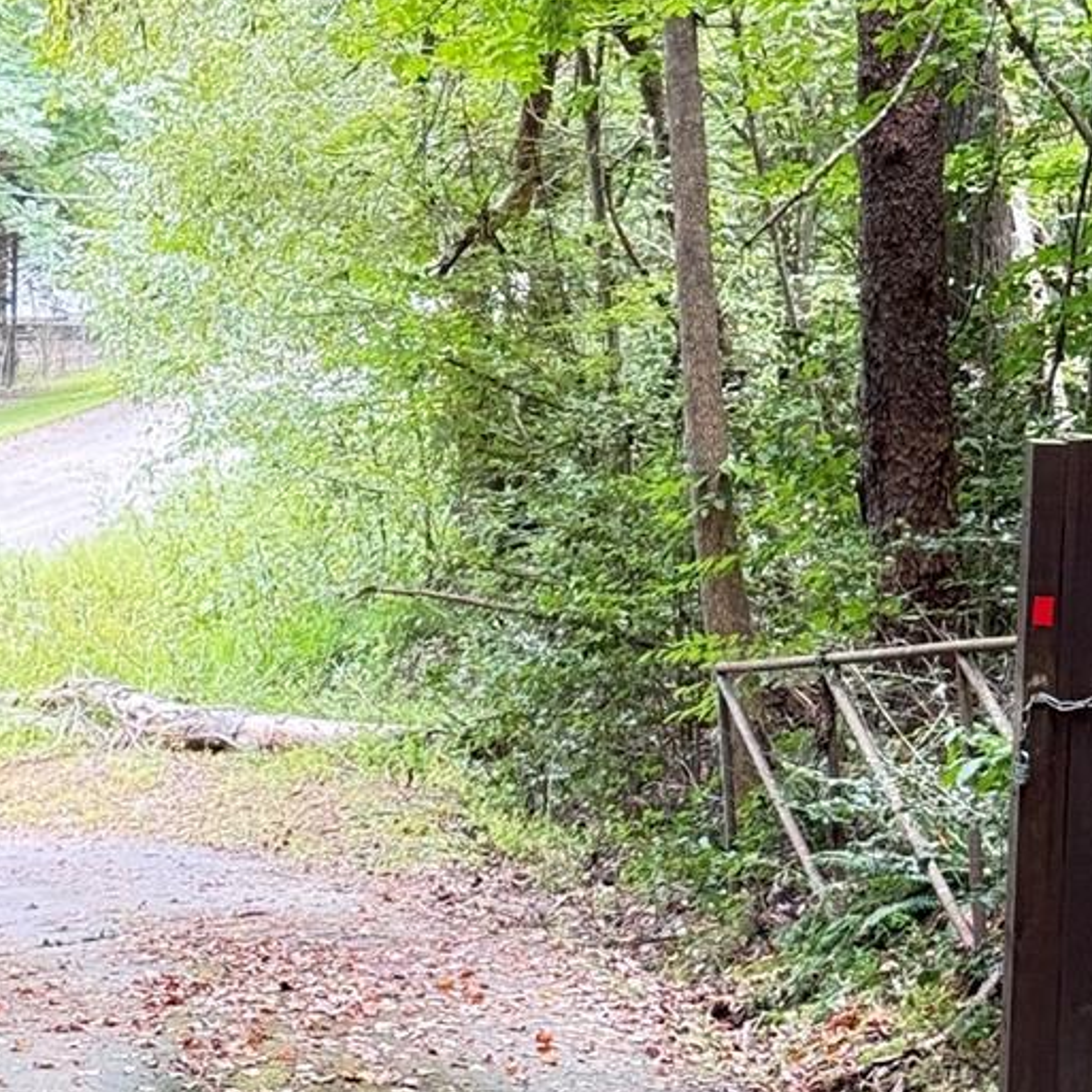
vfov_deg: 13.7
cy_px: 187
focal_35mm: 127
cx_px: 187
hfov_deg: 13.7
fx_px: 4533
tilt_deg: -4.6
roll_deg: -2.4
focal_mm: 6.76
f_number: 1.78
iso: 160
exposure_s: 1/60
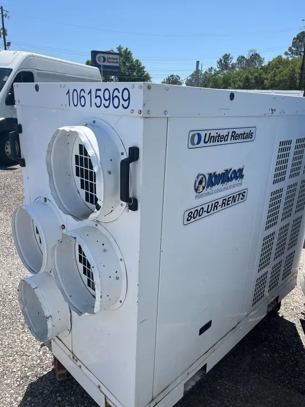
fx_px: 305
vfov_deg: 67.3
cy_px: 204
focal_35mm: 26
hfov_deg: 53.1
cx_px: 152
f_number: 1.6
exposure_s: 1/3623
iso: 50
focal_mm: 5.1
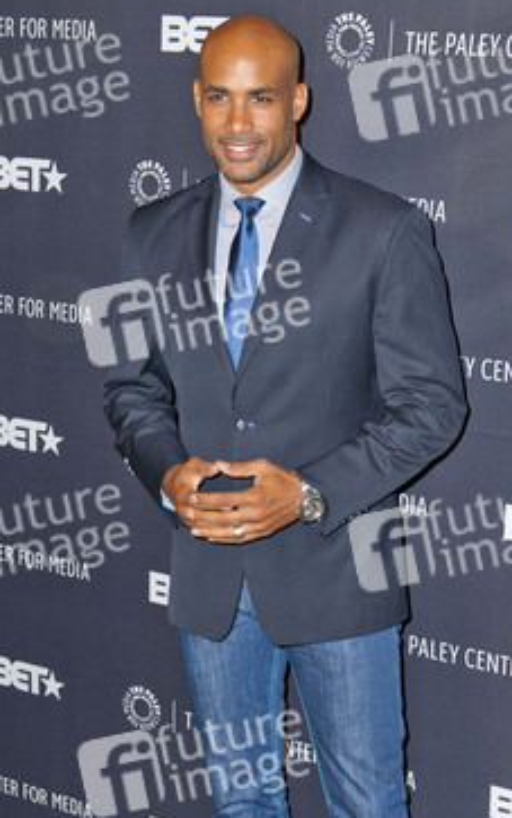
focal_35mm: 54
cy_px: 426
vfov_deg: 37.5
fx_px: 1205
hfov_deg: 24.0
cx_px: 261
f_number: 4.5
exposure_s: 1/320
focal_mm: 48
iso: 500
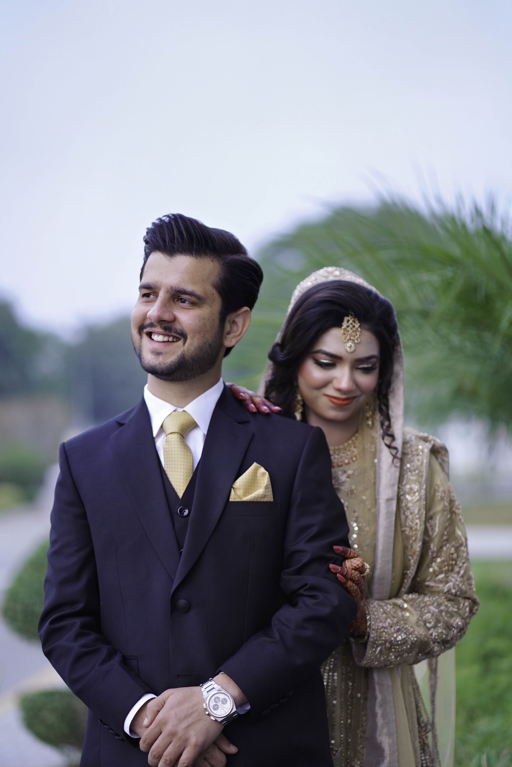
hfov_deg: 16.1
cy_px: 384
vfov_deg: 23.9
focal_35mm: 85
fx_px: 1812
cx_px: 256
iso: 1000
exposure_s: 1/125
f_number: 1.8
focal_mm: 85
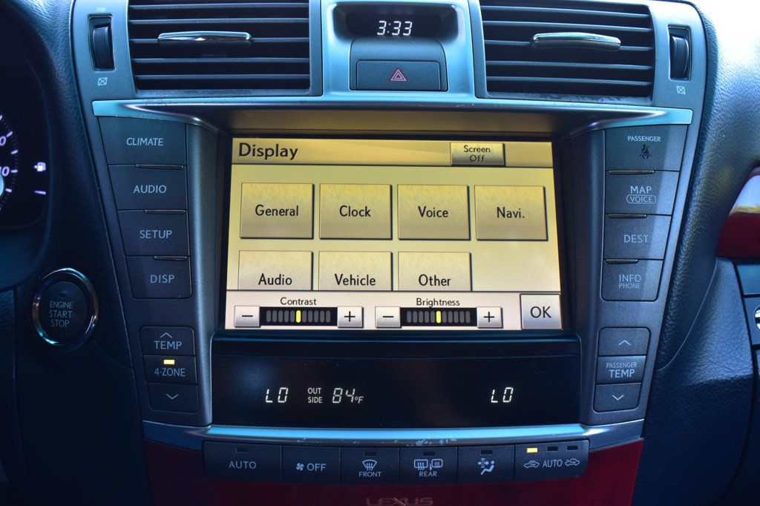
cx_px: 380
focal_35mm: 40
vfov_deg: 33.0
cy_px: 253
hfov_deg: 47.9
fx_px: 855
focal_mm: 27
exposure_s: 1/20
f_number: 6.3
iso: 400
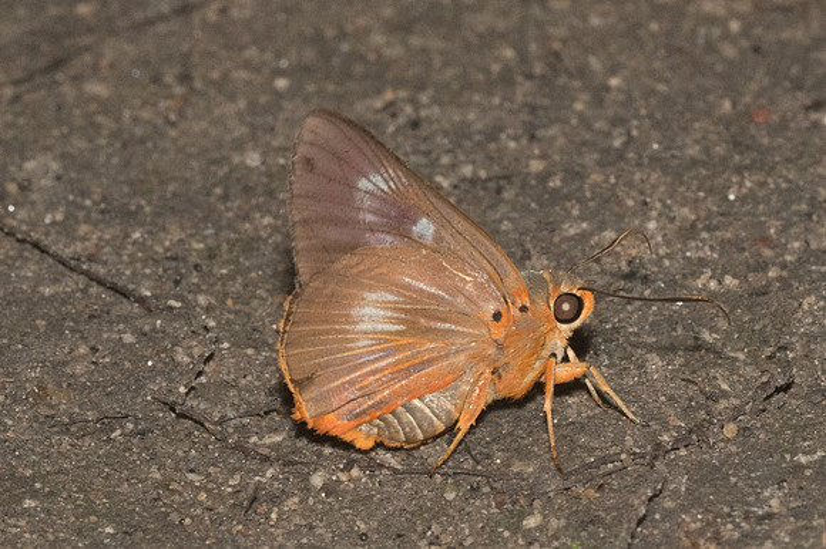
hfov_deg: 2.9
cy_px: 306
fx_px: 16283
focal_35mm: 710
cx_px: 413
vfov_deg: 1.9
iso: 1000
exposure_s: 1/250
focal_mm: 150
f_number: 14
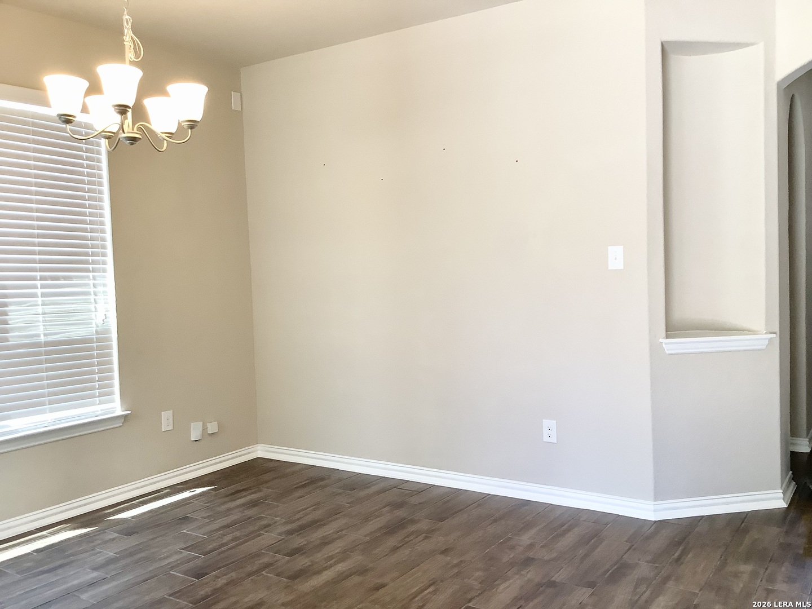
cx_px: 406
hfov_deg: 58.4
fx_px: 727
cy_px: 304
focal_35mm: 31
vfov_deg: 45.4
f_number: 2.4
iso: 100
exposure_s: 1/60
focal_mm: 3.3
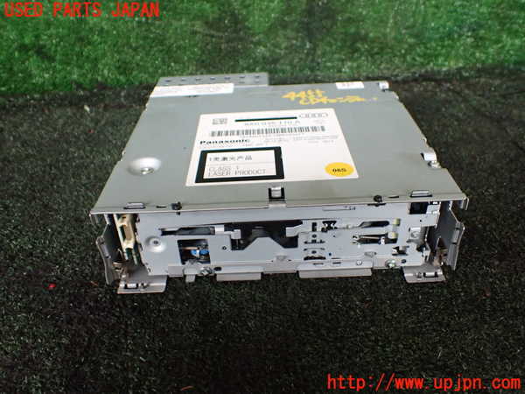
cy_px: 197
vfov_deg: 46.8
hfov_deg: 60.0
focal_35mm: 30
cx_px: 262
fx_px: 455
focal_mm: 5.4
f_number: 2.3
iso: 500
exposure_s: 1/125
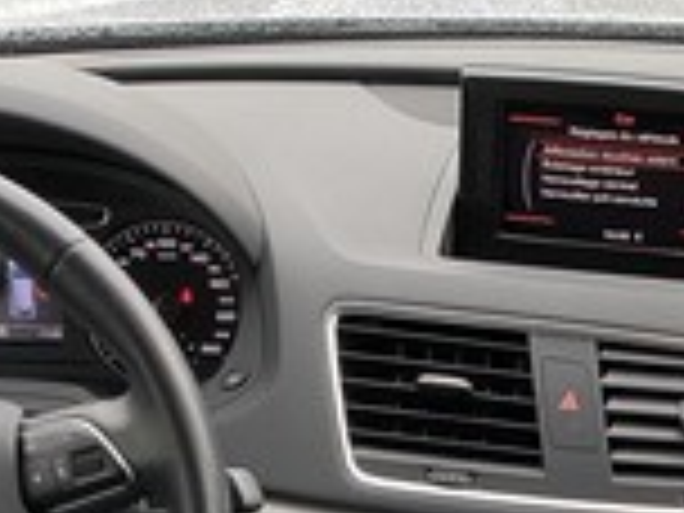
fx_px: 1719
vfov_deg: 15.5
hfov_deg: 22.4
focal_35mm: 87
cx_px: 486
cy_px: 803
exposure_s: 1/50
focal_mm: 4.25
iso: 64
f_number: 1.8
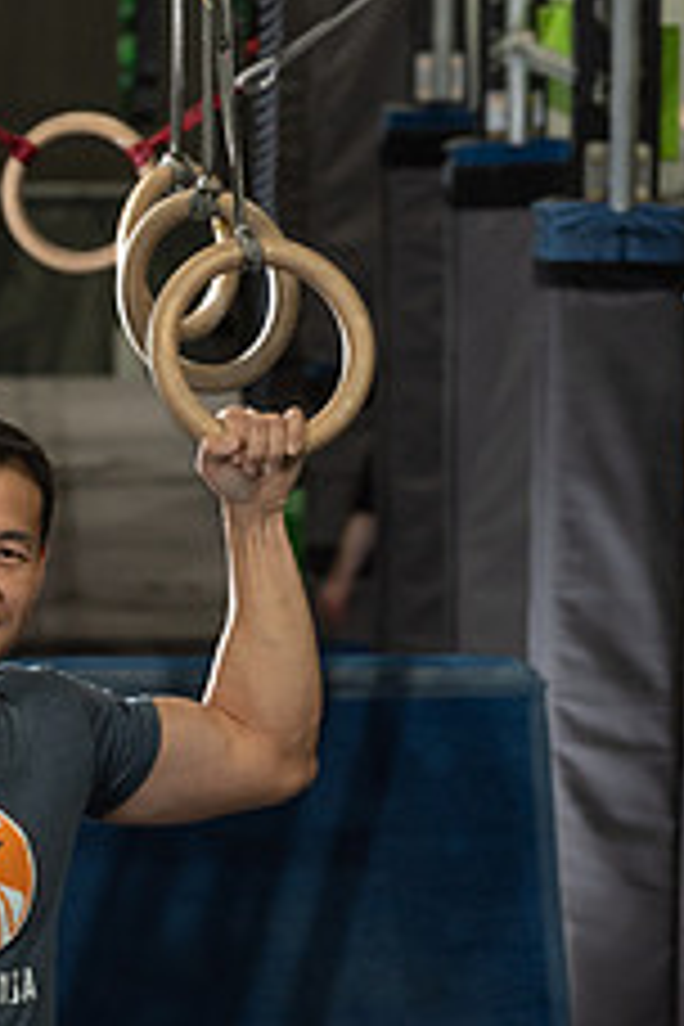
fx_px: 7324
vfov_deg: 8.0
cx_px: 144
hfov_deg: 5.3
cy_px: 603
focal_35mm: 257
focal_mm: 130
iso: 500
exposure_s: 1/50
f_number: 5
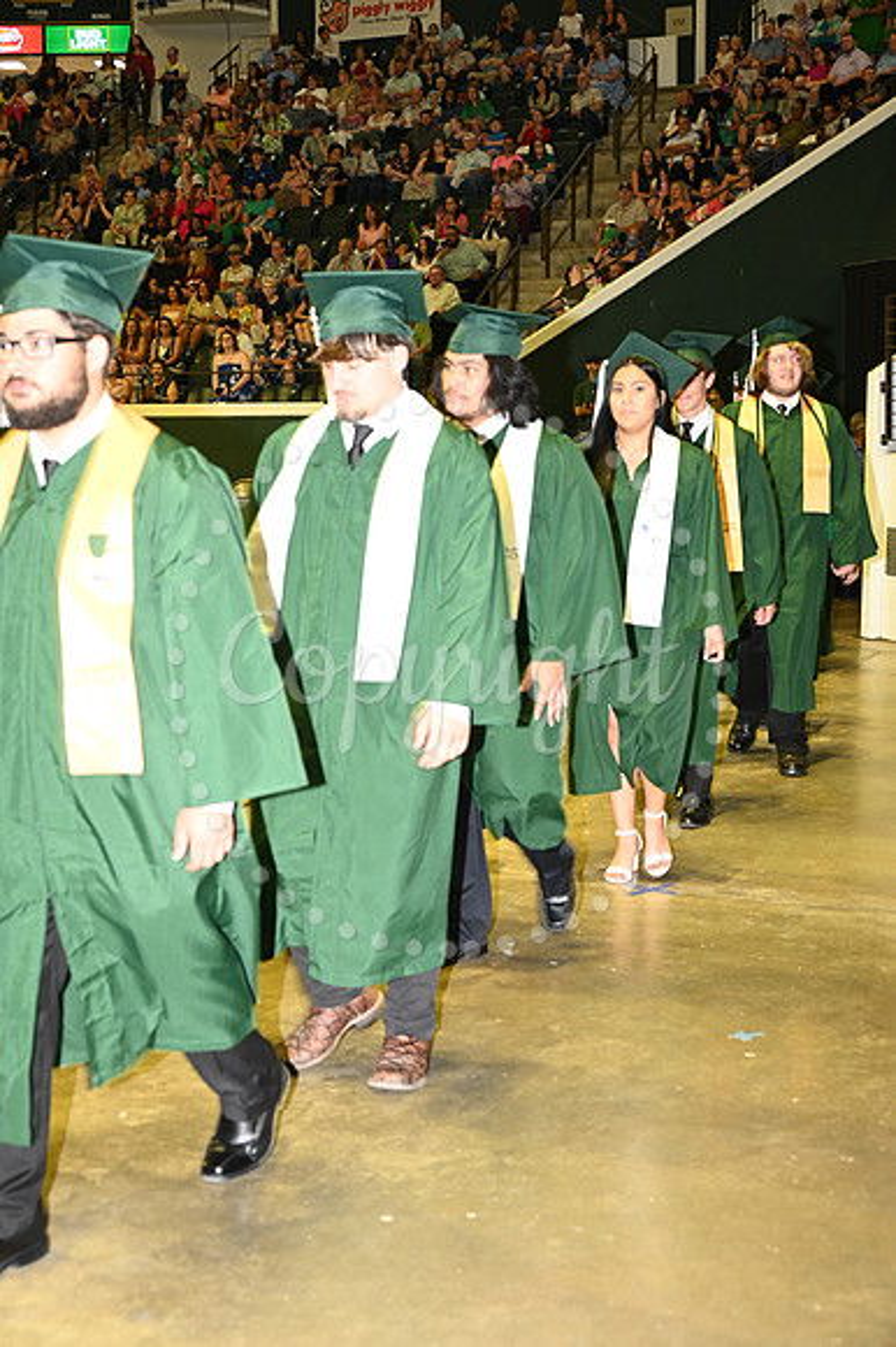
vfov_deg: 40.4
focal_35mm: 49
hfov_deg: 27.5
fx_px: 1831
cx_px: 448
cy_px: 674
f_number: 5.6
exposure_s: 1/60
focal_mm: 49
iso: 1600
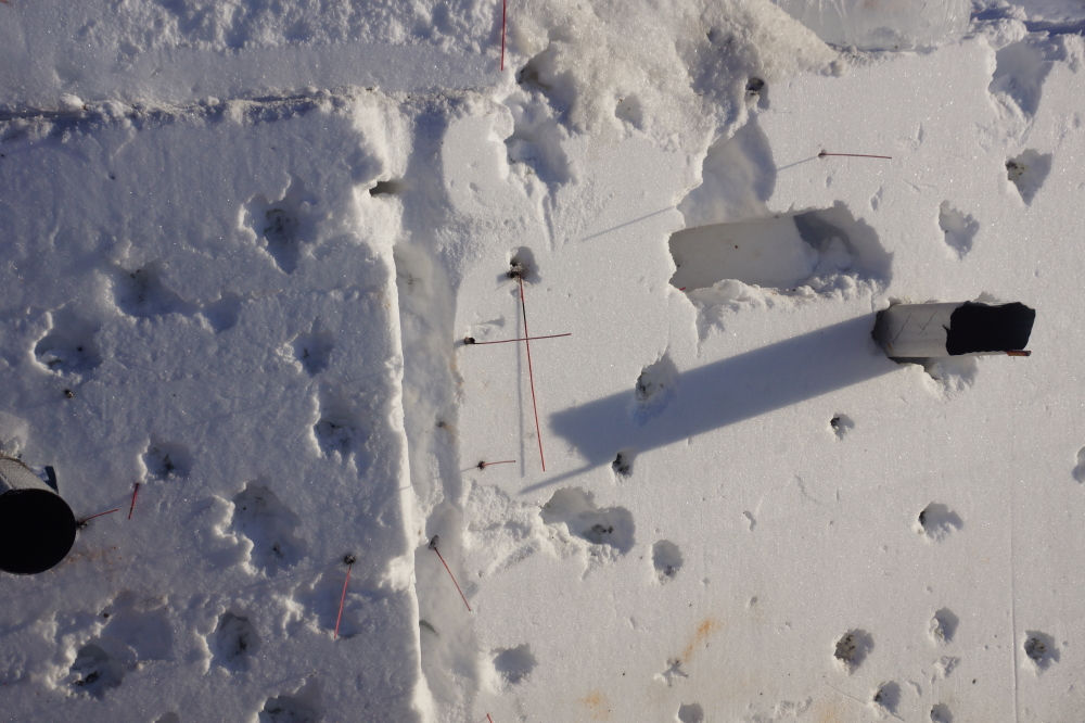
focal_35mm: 60
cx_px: 542
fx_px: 1808
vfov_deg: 22.6
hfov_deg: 33.4
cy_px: 362
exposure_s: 1/125
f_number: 11
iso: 100
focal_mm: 40
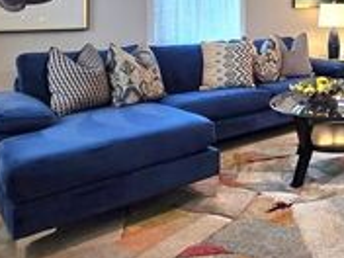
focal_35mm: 37
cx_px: 367
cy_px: 15
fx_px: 368
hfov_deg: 41.3
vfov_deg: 35.8
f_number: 2.2
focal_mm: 2.2
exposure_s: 1/60.2
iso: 125
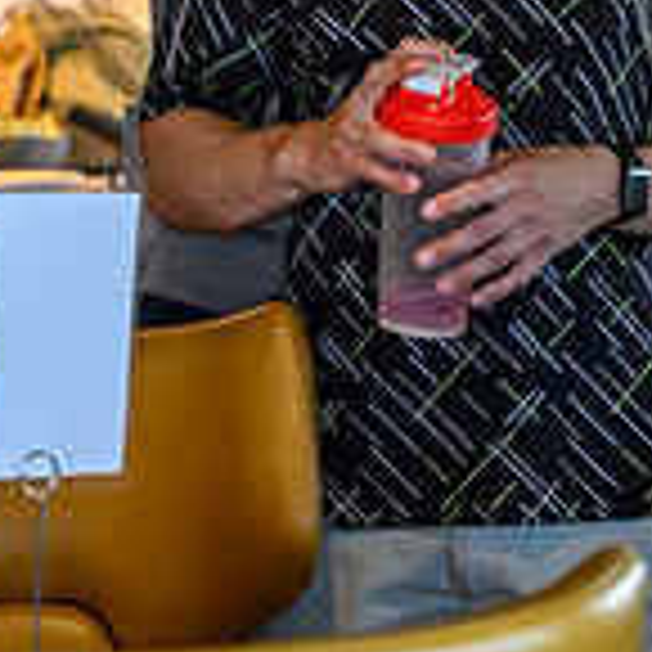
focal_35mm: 367
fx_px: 7821
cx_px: 870
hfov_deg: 4.8
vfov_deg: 4.8
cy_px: -90
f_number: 4
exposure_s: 1/250
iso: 2000
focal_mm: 93
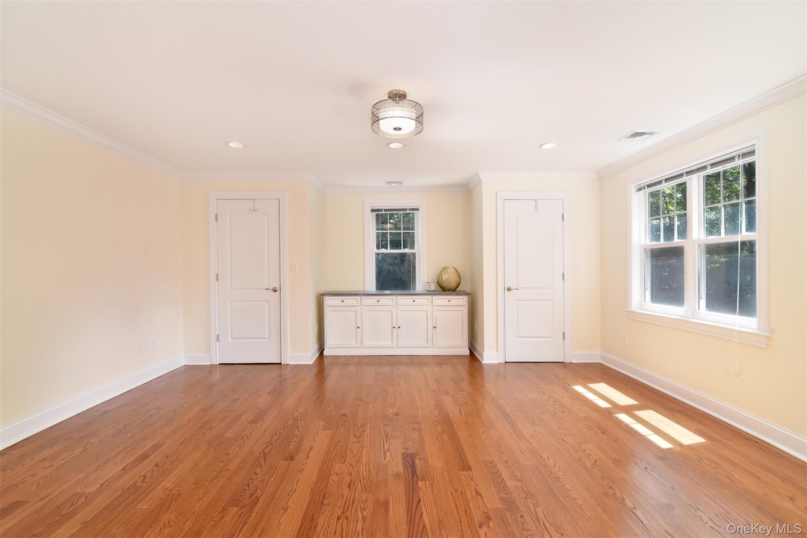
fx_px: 370
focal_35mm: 16
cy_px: 269
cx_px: 404
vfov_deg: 72.0
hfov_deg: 95.0
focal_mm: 11
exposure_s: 1/100
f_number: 8
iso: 500
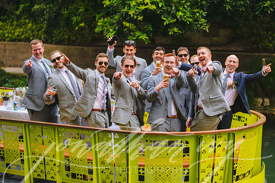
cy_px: 92
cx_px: 138
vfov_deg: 16.1
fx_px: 649
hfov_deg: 23.9
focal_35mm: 85
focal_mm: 85
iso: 200
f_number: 2
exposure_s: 1/2000
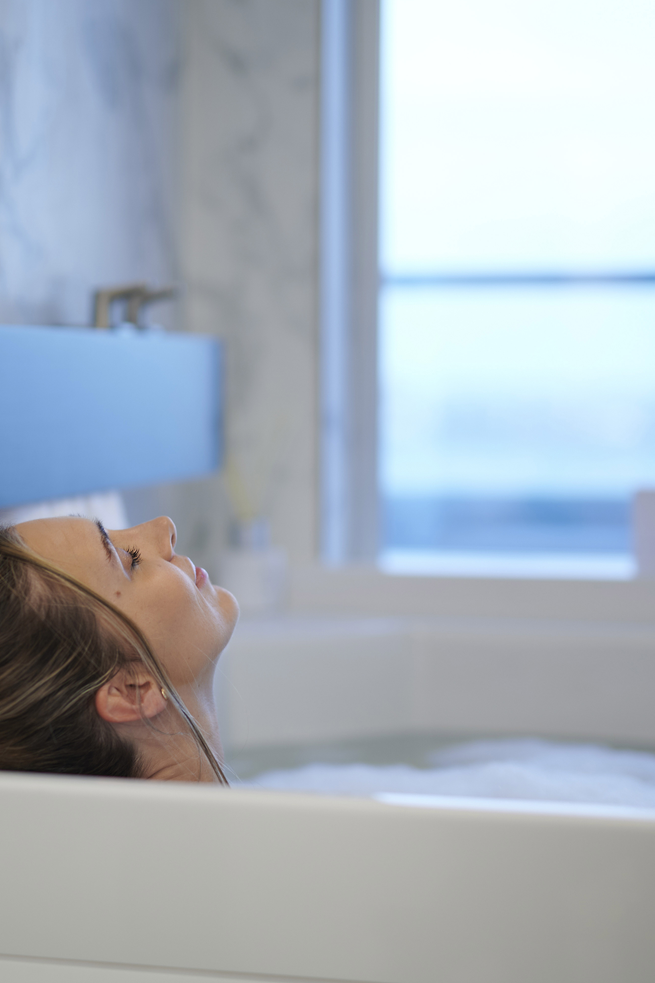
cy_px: 487
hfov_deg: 17.9
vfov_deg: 26.7
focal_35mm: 76
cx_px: 248
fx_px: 2074
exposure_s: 1/100
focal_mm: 50
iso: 125
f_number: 1.4
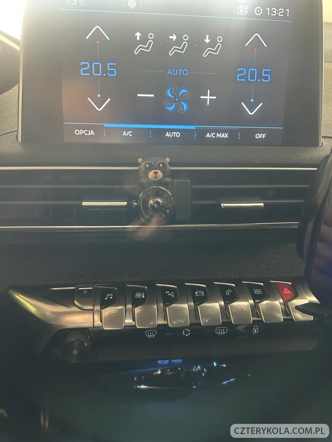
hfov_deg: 53.1
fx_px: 333
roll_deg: -1.1
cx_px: 166
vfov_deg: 67.3
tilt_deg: -22.3
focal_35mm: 26
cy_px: 221
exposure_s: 1/48
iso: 500
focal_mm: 5.7
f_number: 1.5
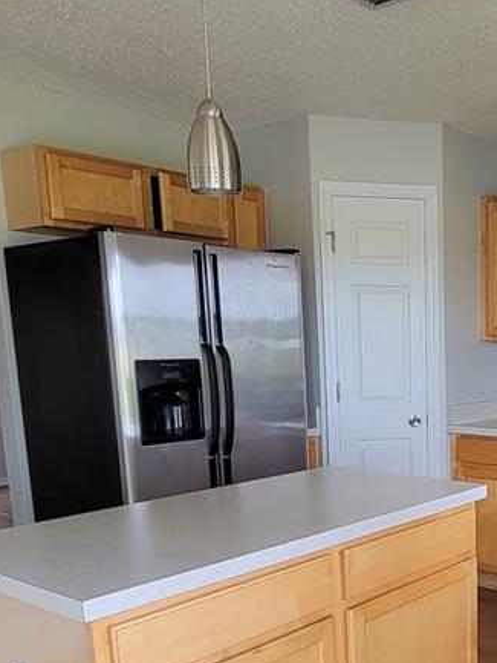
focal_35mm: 36
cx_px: 488
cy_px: 488
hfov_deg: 36.1
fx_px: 689
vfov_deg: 49.5
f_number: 2.2
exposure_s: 1/59
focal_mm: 2.2
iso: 125
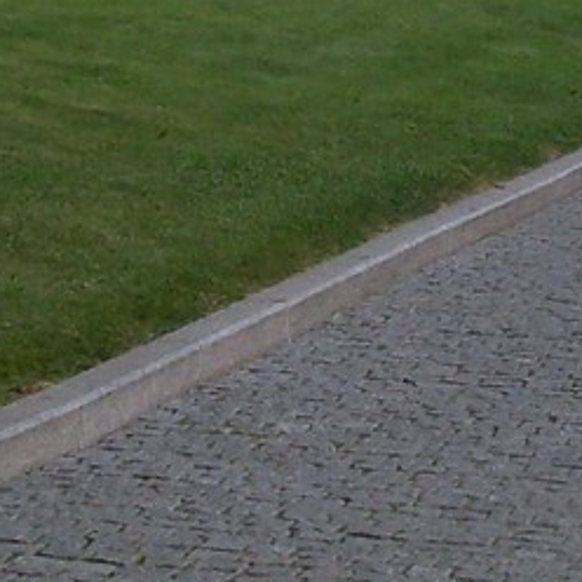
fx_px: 3690
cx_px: 806
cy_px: -567
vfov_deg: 8.6
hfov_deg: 8.8
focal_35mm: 194
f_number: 2.8
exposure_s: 1/350
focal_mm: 6.3
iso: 80
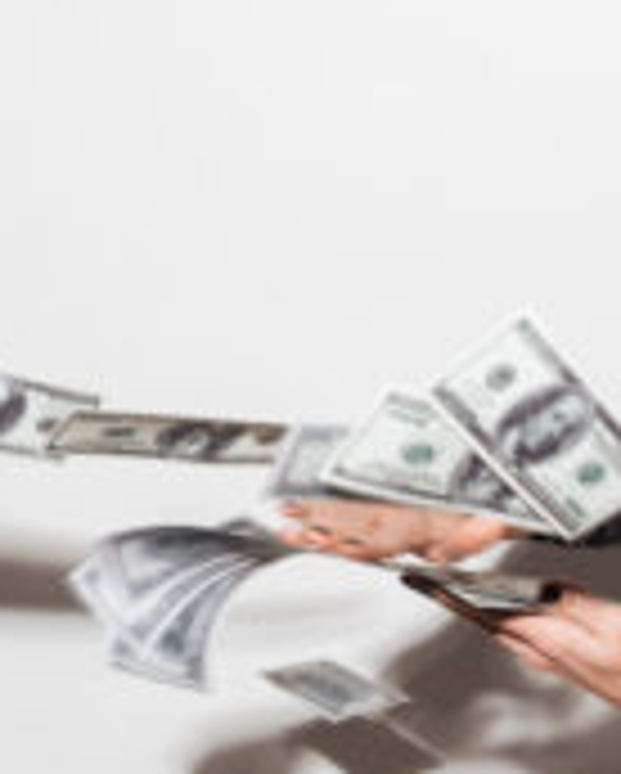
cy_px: 428
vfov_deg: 19.9
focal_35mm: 96
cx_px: 742
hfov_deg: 15.5
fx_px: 2202
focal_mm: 42
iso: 200
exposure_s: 1/160
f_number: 10
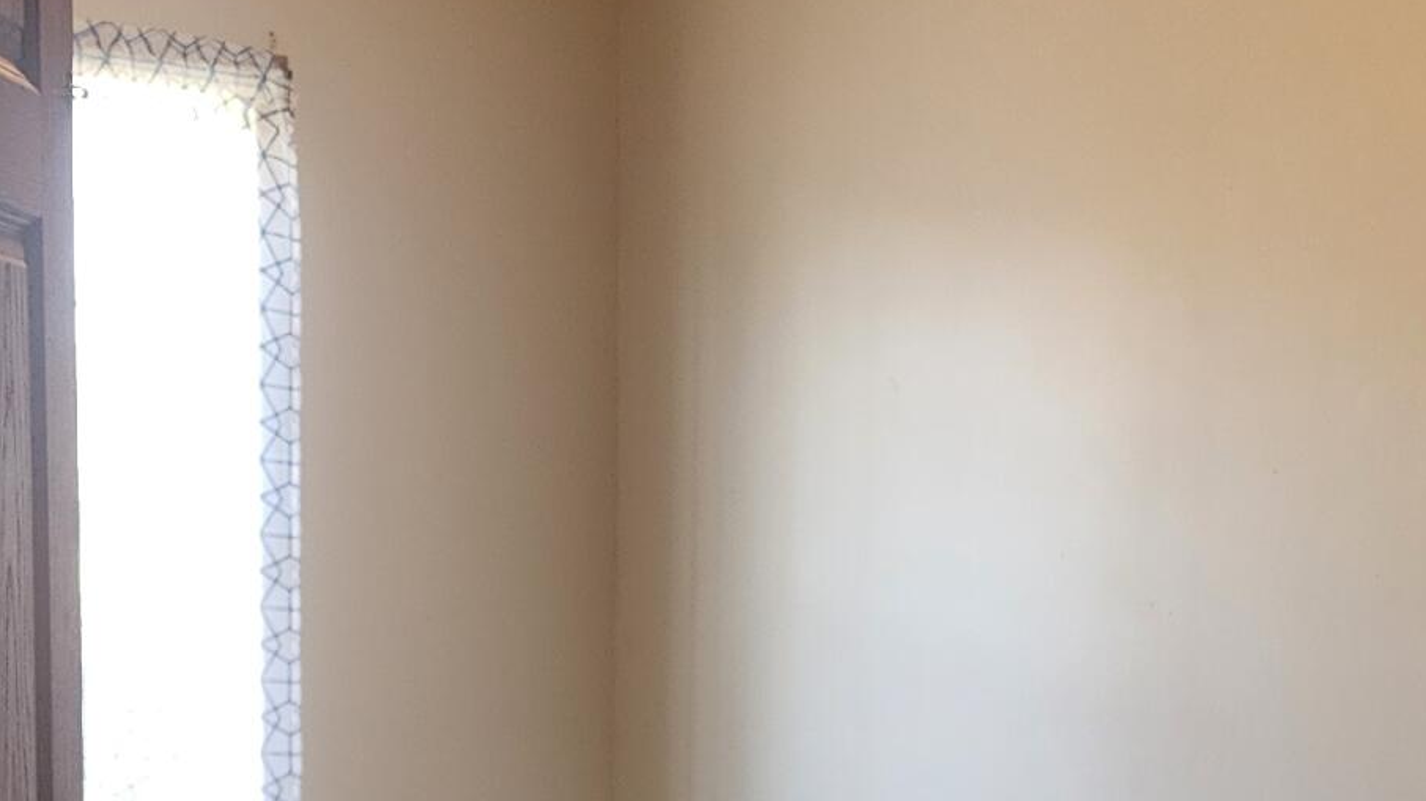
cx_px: 823
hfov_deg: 25.6
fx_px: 3137
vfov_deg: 14.1
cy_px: 947
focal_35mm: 83
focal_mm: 6.4
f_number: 1.8
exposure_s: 1/120
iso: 200
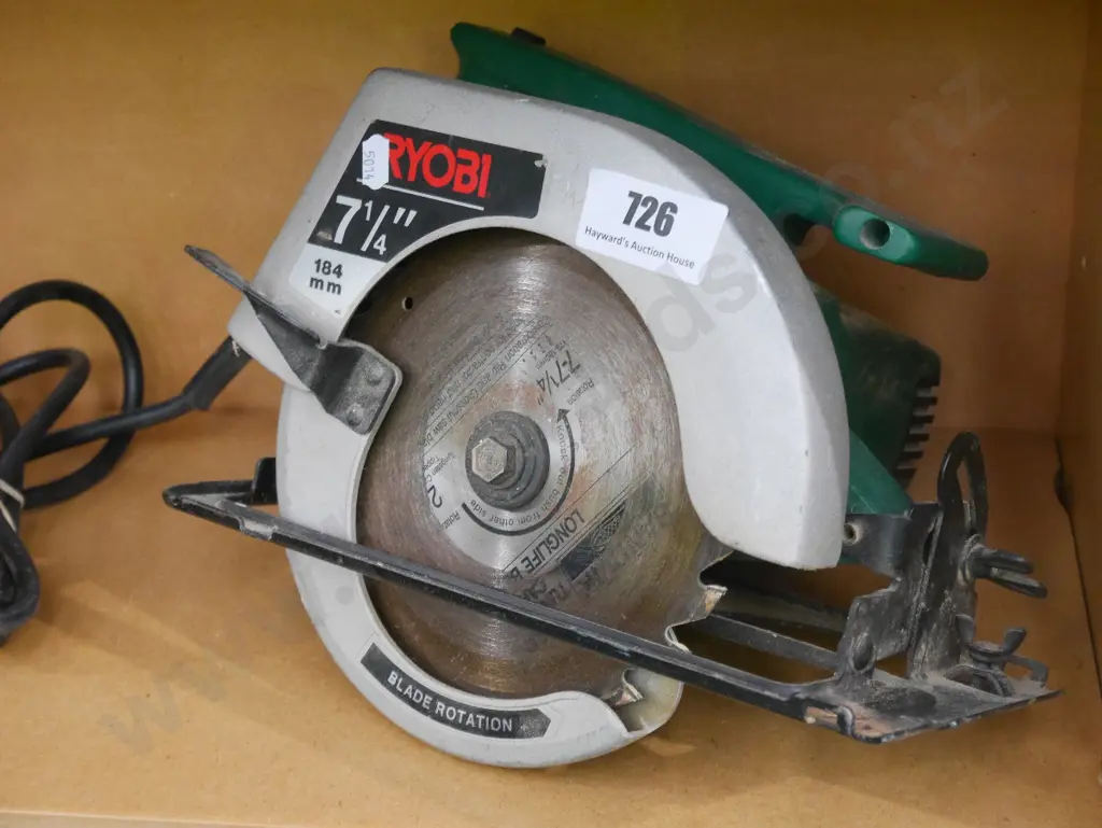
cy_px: 414
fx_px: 2038
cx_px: 551
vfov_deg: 22.9
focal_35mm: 64
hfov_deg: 30.3
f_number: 5.6
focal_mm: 32
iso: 3200
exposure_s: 1/20
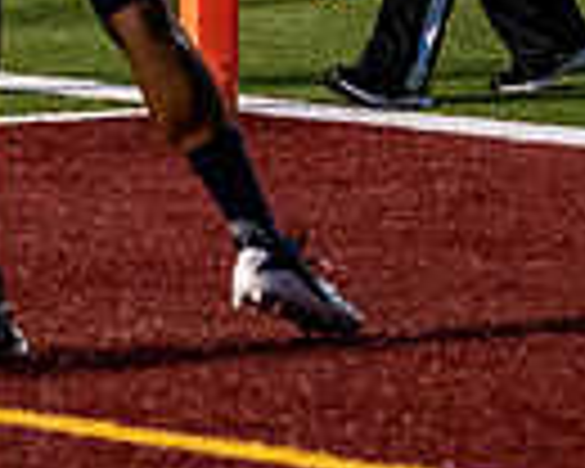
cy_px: -435
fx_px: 8882
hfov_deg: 3.8
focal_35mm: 513
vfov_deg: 3.0
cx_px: 248
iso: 6400
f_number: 5.6
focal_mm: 100
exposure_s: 1/500
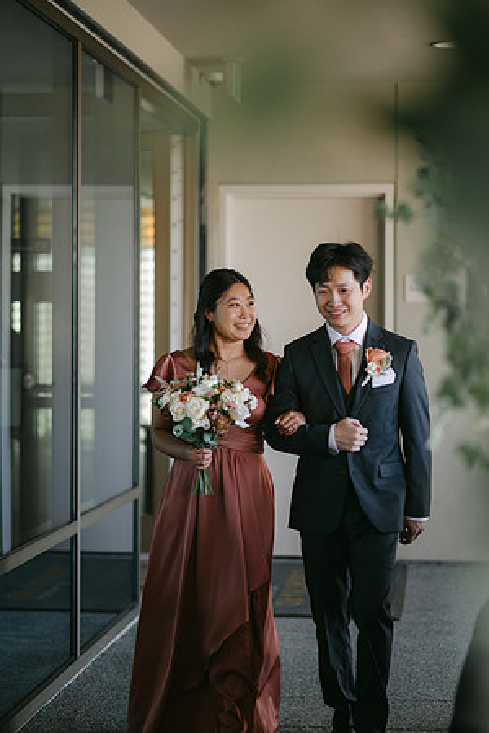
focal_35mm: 85
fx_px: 1732
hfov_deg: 16.1
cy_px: 366
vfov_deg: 23.9
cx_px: 244
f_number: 1.8
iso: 180
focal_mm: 85
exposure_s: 1/250
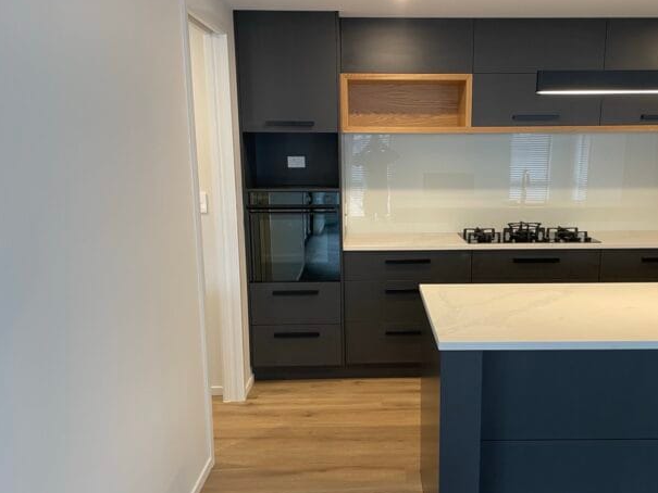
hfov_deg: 54.9
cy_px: 265
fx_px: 627
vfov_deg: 42.9
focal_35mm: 33
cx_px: 396
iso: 125
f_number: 1.6
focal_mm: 4.2
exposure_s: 1/50
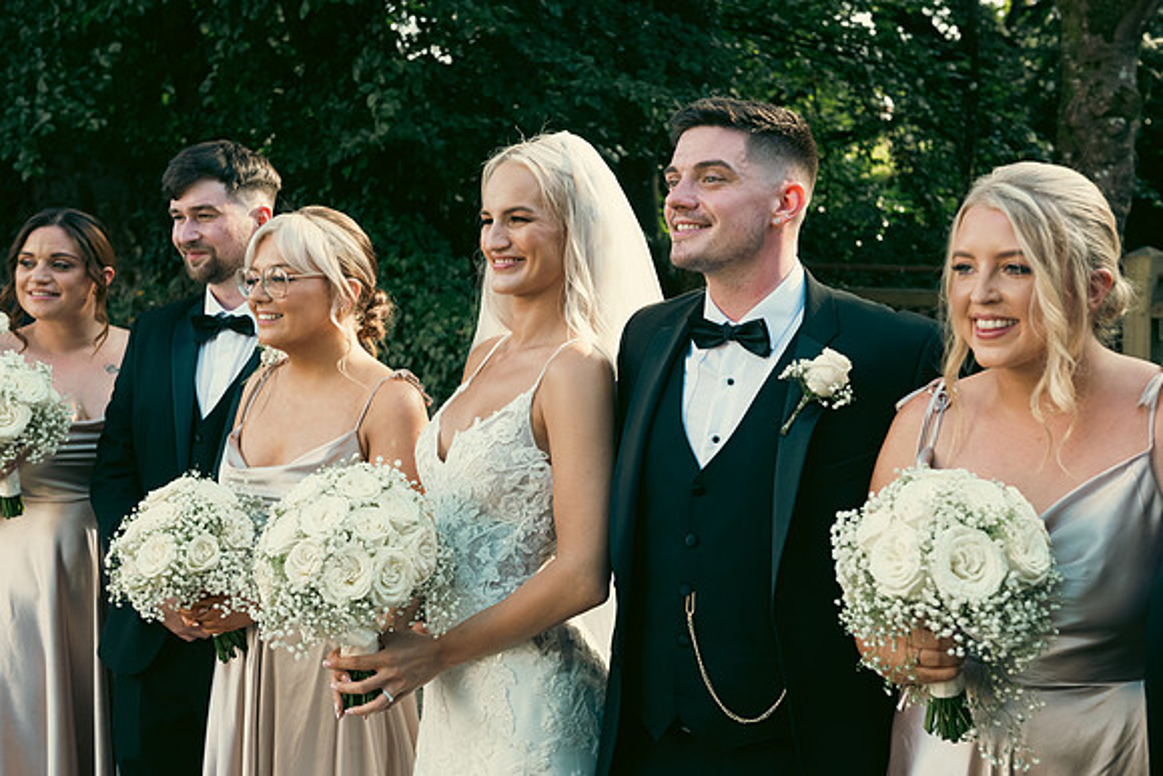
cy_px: 388
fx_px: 1809
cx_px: 582
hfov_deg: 35.6
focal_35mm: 56
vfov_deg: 24.2
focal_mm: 56
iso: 320
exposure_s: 1/160
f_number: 6.3
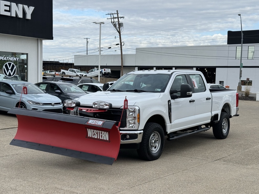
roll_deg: -2.3
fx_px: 367
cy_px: 97
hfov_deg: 38.9
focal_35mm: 49
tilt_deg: -2.4
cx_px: 131
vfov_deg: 29.7
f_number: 1.78
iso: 64
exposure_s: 1/2179
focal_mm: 6.76
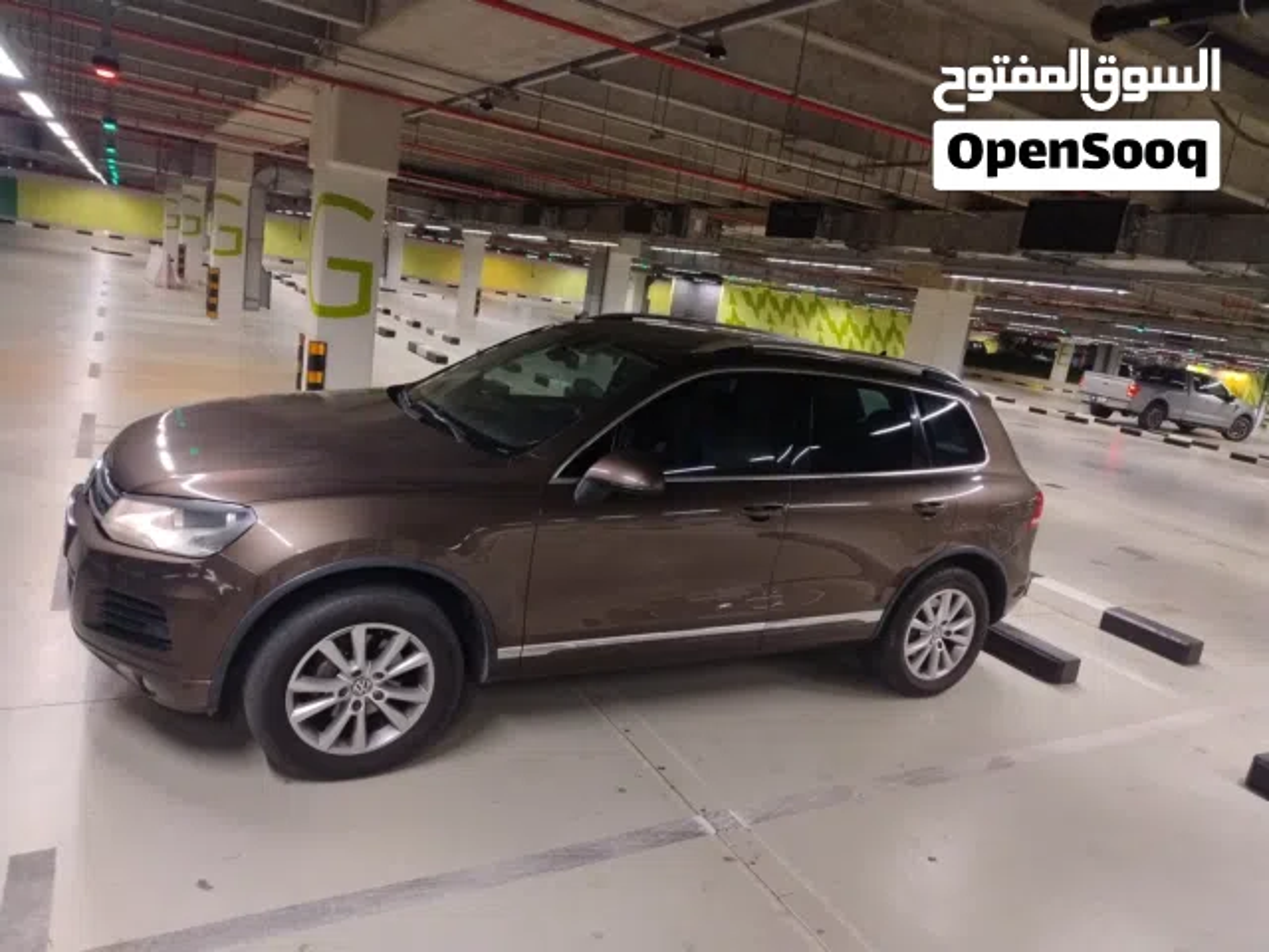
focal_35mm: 24
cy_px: 476
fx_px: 880
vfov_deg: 56.8
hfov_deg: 71.6
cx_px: 634
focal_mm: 5.56
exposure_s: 1/50
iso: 1138
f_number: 1.8
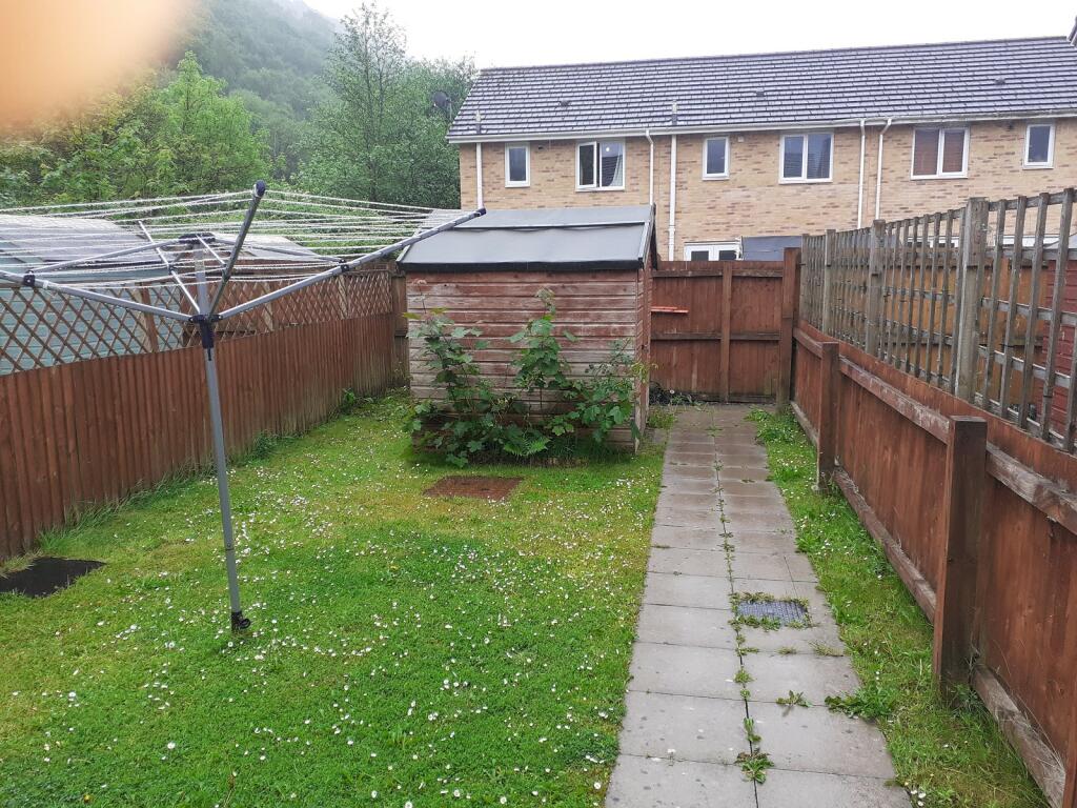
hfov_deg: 65.3
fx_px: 840
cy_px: 404
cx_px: 538
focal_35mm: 27
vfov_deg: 51.4
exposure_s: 1/344
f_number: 1.9
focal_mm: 3.6
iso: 40
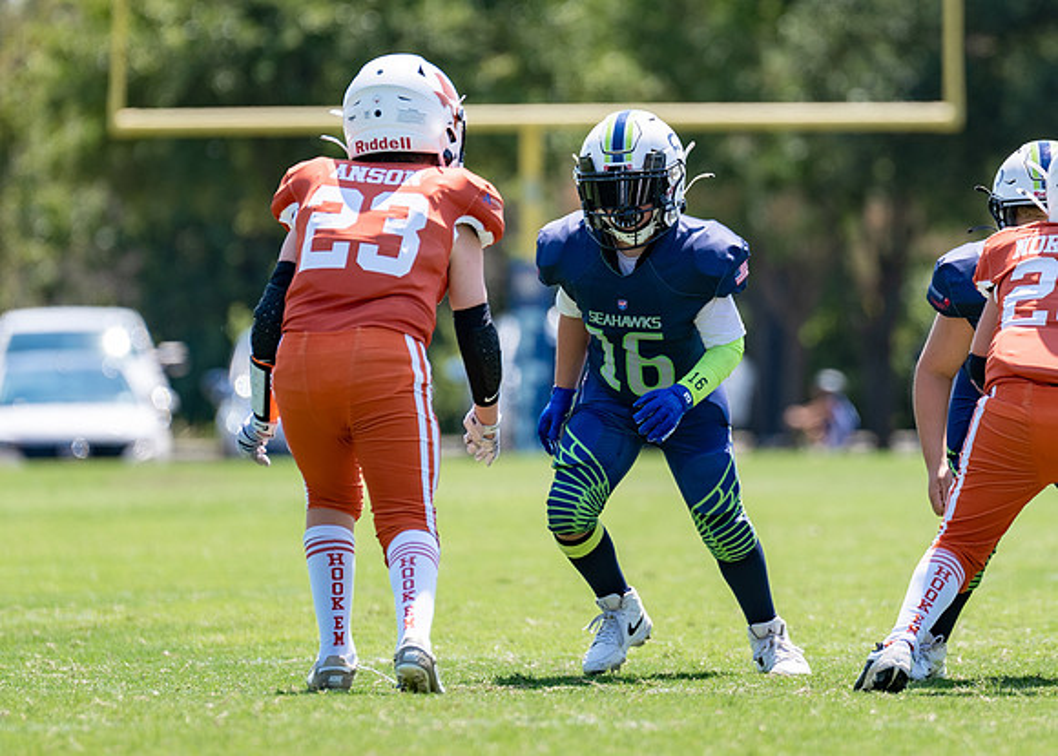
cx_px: 694
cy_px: 277
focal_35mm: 426
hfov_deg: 4.7
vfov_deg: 3.4
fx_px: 12786
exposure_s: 1/1250
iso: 100
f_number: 3.2
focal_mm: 200
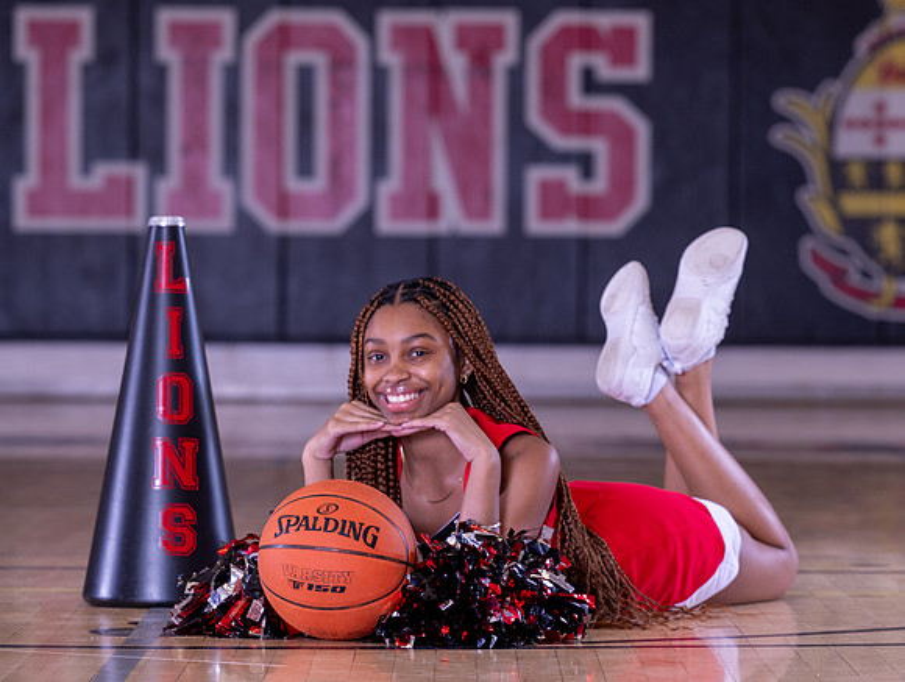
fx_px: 4766
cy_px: 367
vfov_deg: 8.2
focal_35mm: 182
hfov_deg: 10.8
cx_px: 534
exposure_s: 1/125
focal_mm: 125
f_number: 4
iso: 250
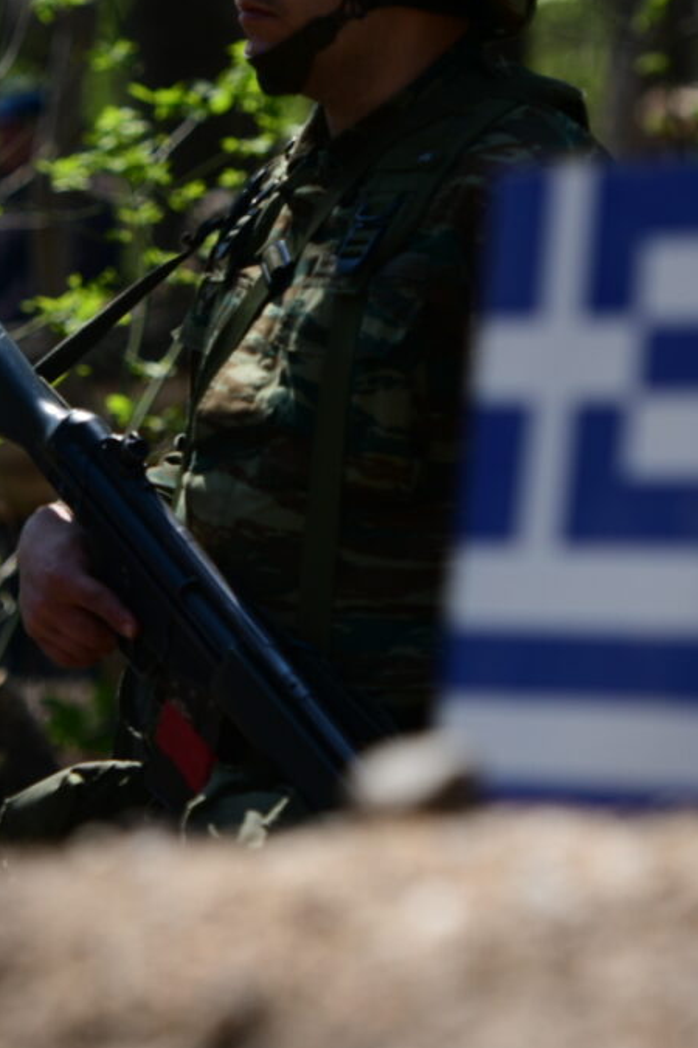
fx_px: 11353
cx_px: 169
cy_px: 340
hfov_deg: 3.5
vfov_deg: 5.3
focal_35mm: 390
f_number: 4
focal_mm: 122
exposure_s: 1/1000
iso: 100
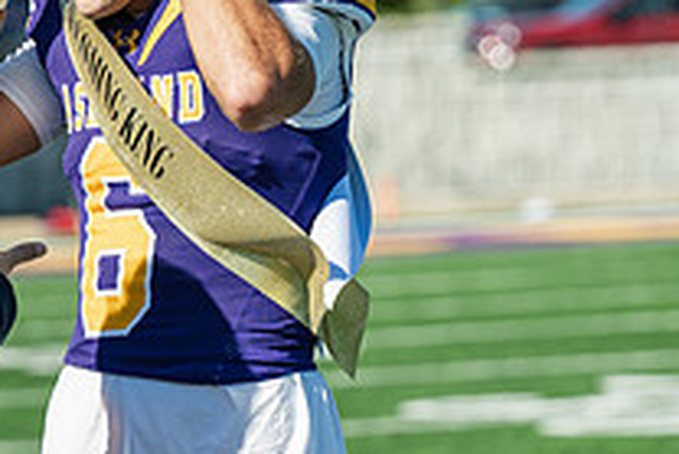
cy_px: 214
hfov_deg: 6.2
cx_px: 39
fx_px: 6304
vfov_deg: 4.1
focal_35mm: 334
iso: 100
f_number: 3.5
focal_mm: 120
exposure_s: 1/800
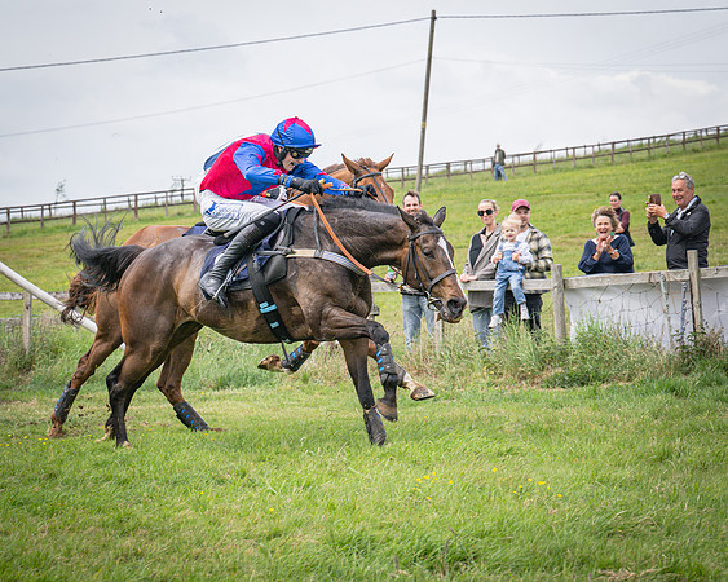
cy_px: 293
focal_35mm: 126
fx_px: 2715
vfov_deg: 12.2
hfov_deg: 15.3
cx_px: 392
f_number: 5
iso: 400
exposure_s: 1/1600
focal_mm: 70
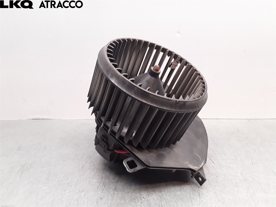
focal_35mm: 28
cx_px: 138
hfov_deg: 63.4
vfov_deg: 49.7
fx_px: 223
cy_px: 104
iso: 100
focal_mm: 2.91
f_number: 1.9
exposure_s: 1/50
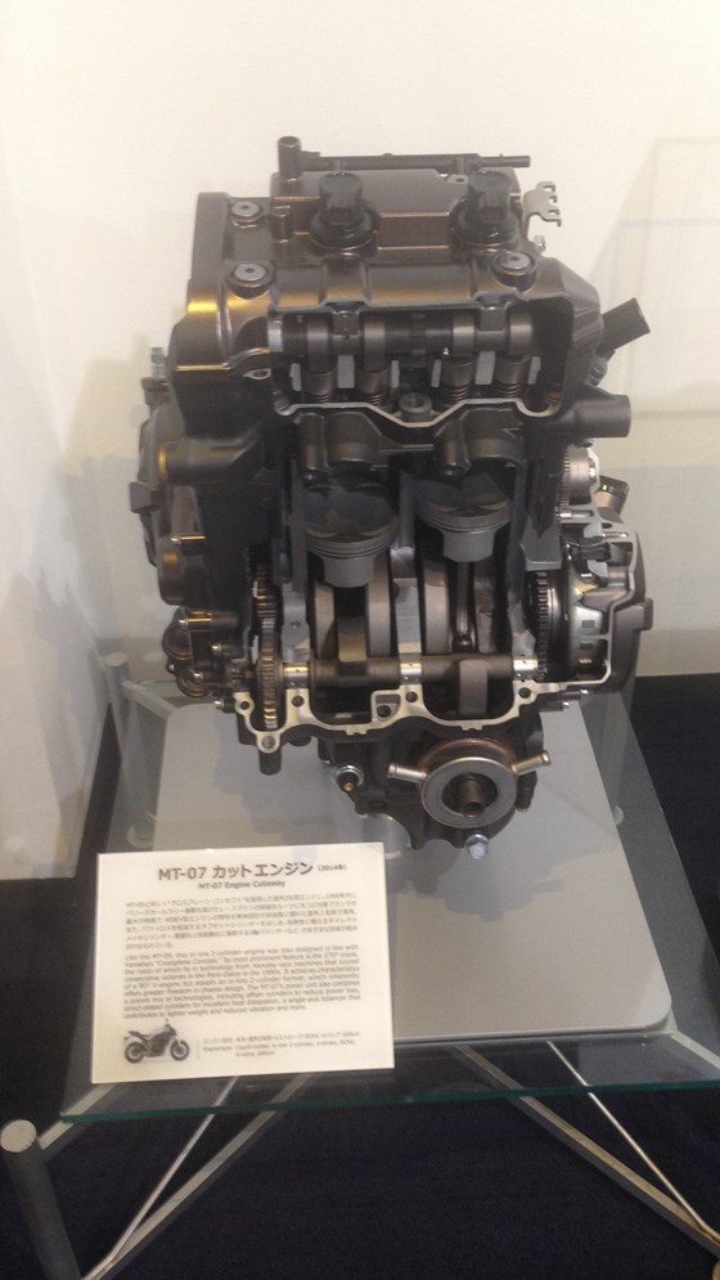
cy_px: 646
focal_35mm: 37
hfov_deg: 32.0
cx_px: 370
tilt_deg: -36.0
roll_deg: +0.9
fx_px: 1255
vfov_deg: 54.0
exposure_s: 1/20
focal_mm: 4.12
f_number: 2.4
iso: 100
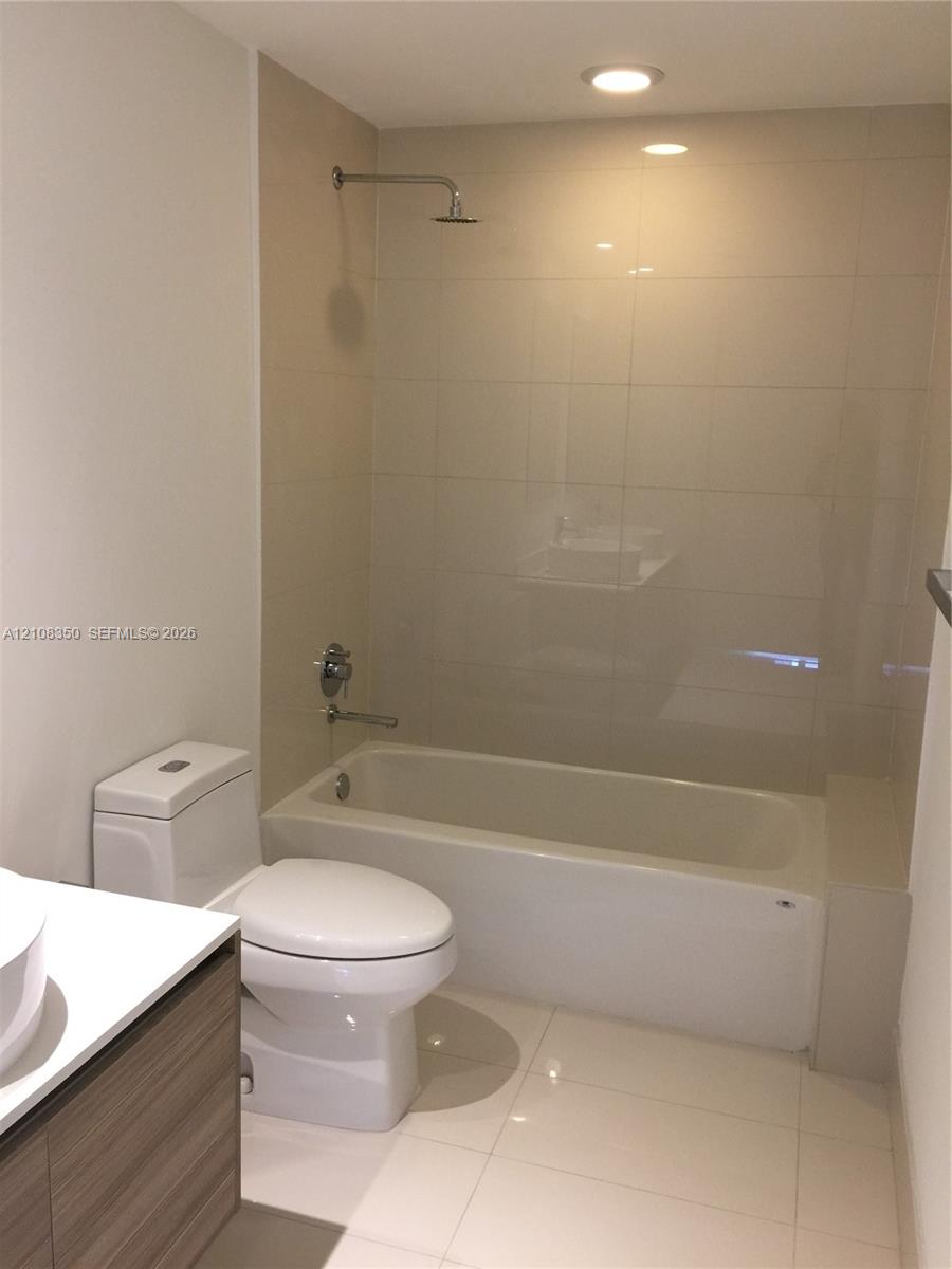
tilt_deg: -9.9
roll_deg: -2.3
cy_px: 634
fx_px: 1063
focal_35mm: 29
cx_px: 476
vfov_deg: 61.7
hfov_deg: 48.2
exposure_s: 1/15
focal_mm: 4.15
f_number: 2.2
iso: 50
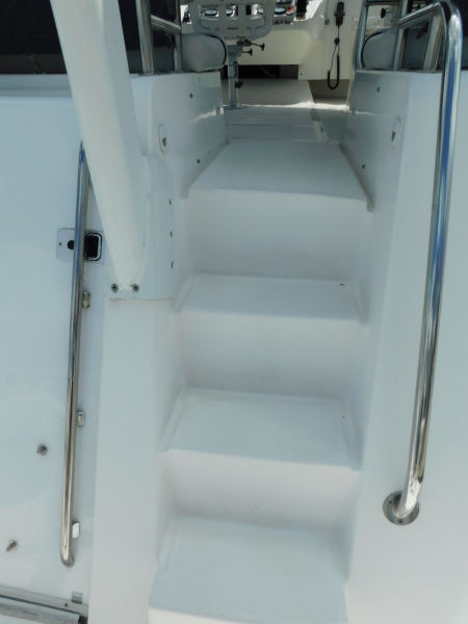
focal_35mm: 23
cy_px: 312
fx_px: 415
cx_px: 234
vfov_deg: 73.9
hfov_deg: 58.9
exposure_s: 1/800
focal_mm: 4
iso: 125
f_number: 6
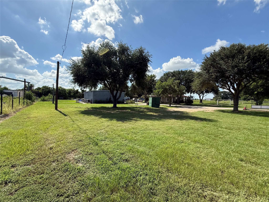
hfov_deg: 102.1
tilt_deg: -2.0
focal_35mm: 14
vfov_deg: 85.7
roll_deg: -2.0
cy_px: 101
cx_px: 134
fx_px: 109
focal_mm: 2.22
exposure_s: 1/1656
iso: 64
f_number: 2.2
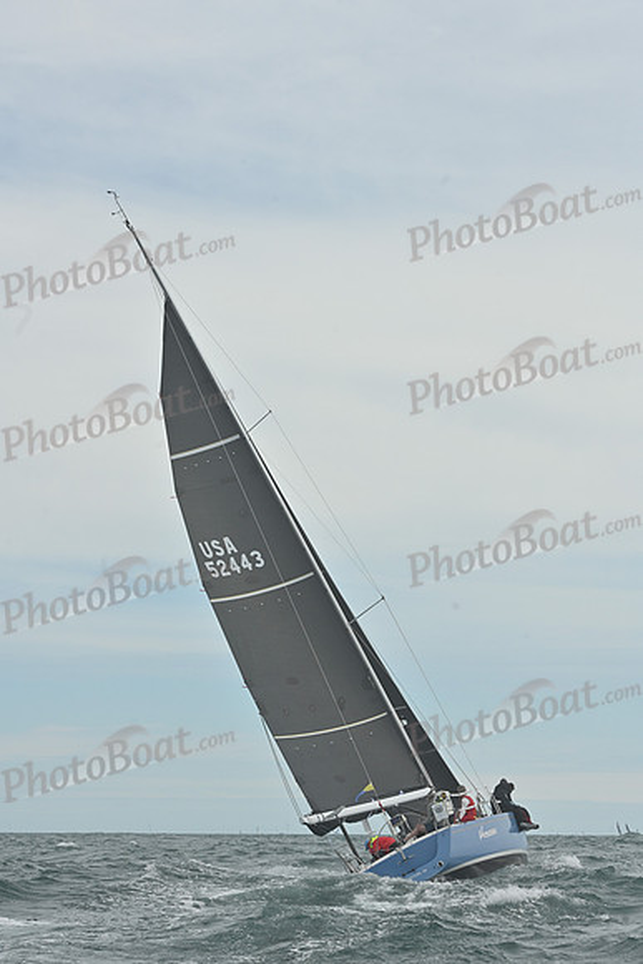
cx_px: 322
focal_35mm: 98
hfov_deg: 14.0
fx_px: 2624
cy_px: 482
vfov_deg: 20.8
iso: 320
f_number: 10
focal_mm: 98
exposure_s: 1/1250
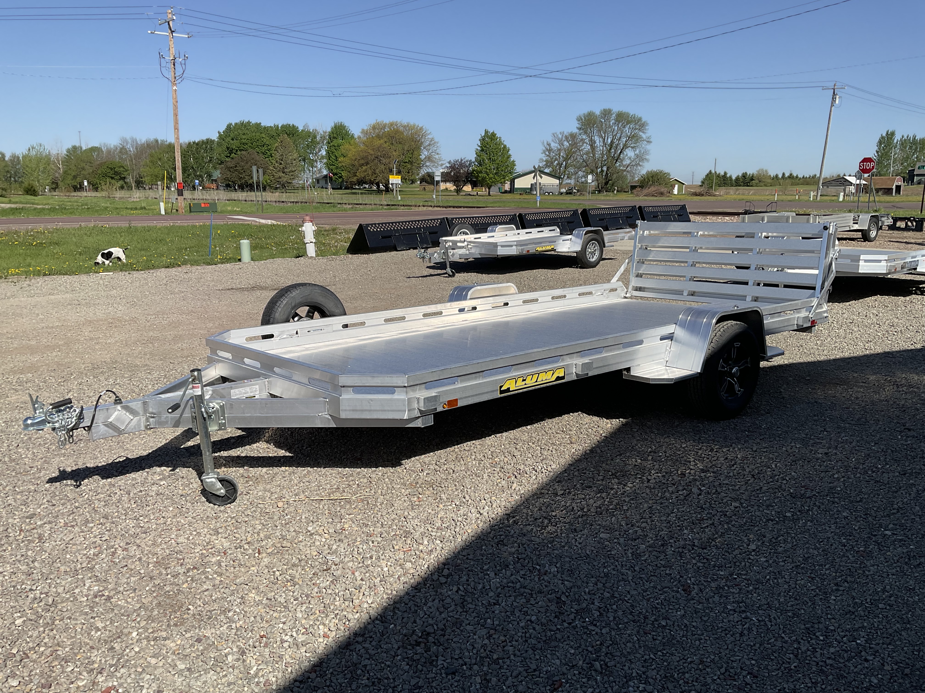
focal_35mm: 29
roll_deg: -0.1
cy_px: 346
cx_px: 462
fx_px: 775
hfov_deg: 61.7
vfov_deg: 48.2
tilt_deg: -11.1
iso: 16
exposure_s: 1/2959
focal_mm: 3
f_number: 1.8
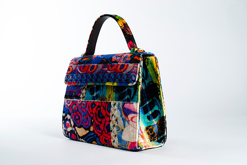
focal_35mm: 50
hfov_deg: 39.6
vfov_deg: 27.0
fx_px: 343
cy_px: 82
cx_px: 124
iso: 200
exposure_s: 1/200
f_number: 6.3
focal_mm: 50
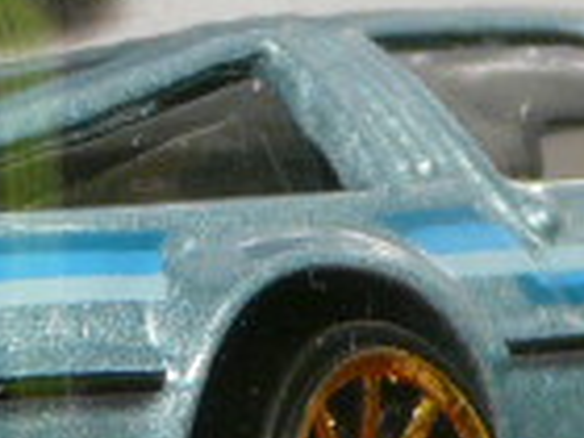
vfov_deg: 3.3
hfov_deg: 4.5
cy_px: 4
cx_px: 225
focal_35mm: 445
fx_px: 7508
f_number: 3.2
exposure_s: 1/50
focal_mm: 10
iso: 125
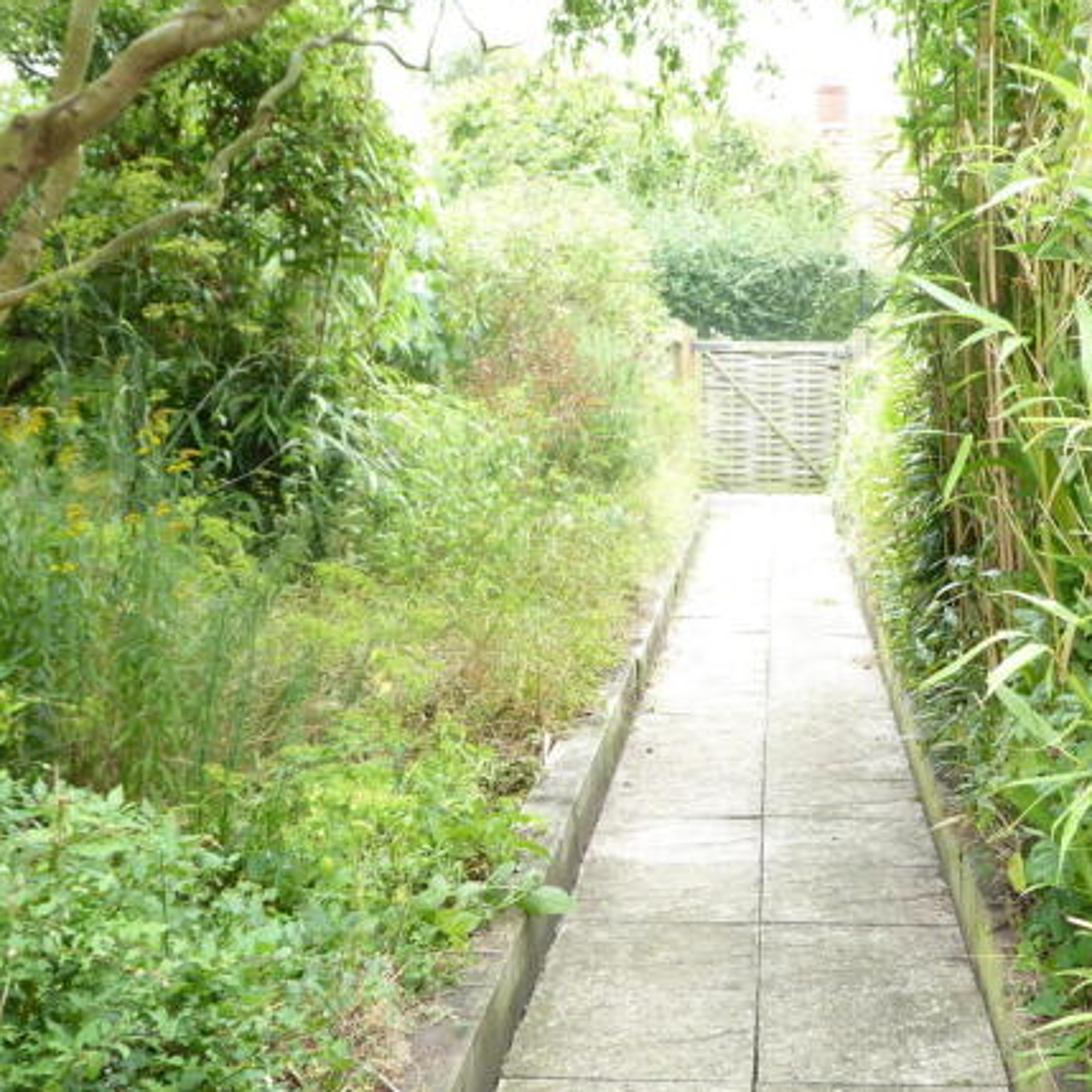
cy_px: 543
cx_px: 739
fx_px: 1713
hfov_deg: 35.0
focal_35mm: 48
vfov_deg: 35.4
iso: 160
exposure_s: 1/60
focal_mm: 7.2
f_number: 3.8
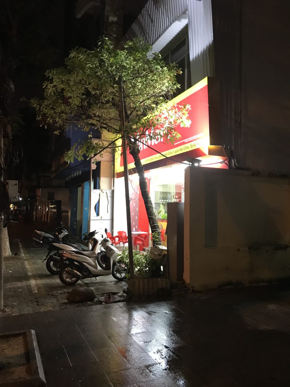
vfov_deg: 63.4
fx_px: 313
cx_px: 145
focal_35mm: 28
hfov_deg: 49.7
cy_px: 194
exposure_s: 1/17
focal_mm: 3.99
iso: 100
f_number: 1.8
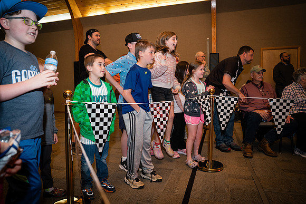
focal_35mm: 24
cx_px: 153
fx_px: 204
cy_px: 102
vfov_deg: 53.2
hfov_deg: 73.7
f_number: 3.2
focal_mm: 24
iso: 1000
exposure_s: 1/250
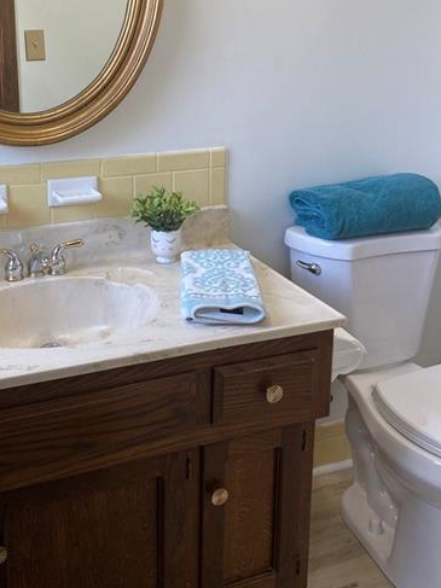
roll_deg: +0.7
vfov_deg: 44.6
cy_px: 162
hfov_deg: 34.9
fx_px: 697
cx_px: 156
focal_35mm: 41
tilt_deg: -12.0
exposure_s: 1/120
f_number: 1.8
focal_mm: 4.25
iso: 125
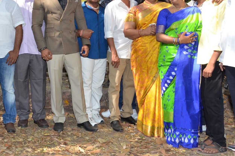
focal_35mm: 49
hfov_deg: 39.3
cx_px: 59
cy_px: 48
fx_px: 319
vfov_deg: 27.2
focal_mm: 18
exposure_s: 1/125
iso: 400
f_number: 5.6
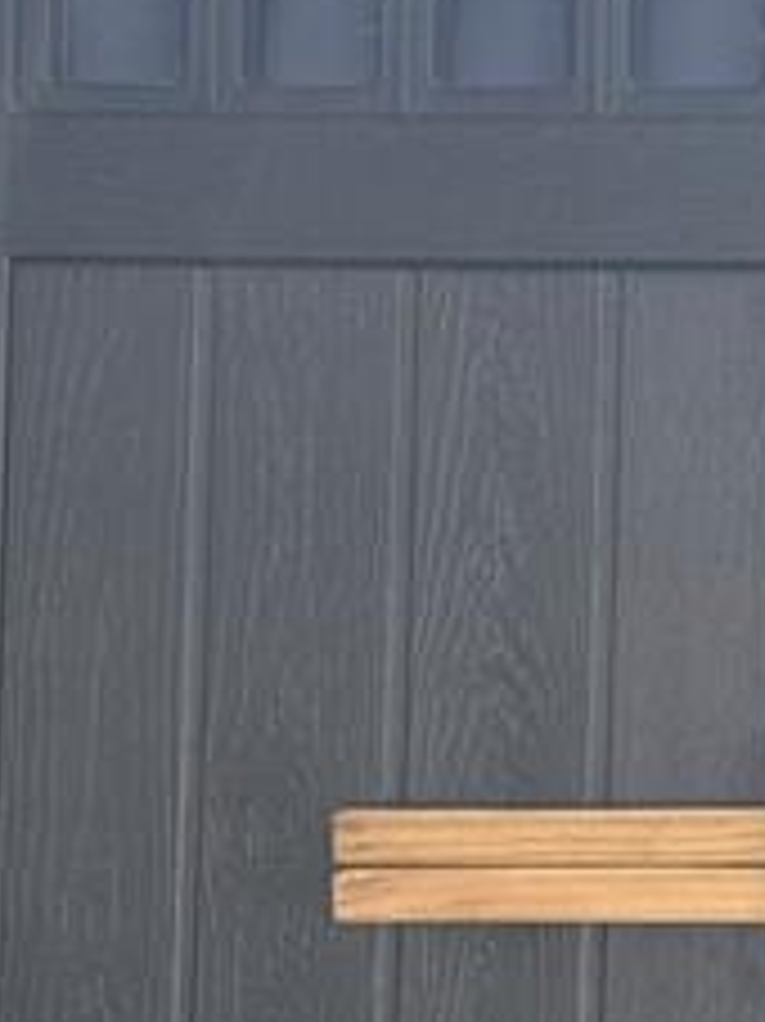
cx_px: 904
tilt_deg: +1.9
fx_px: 3746
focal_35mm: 127
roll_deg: -0.7
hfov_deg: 11.4
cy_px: 653
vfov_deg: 15.5
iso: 80
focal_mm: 6.86
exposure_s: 1/2967
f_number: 1.78
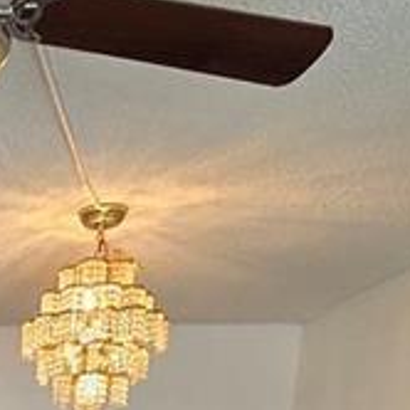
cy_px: 998
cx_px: -242
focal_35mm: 83
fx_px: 1112
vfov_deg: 14.0
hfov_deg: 18.1
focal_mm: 2.2
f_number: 1.9
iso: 200
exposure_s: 1/120
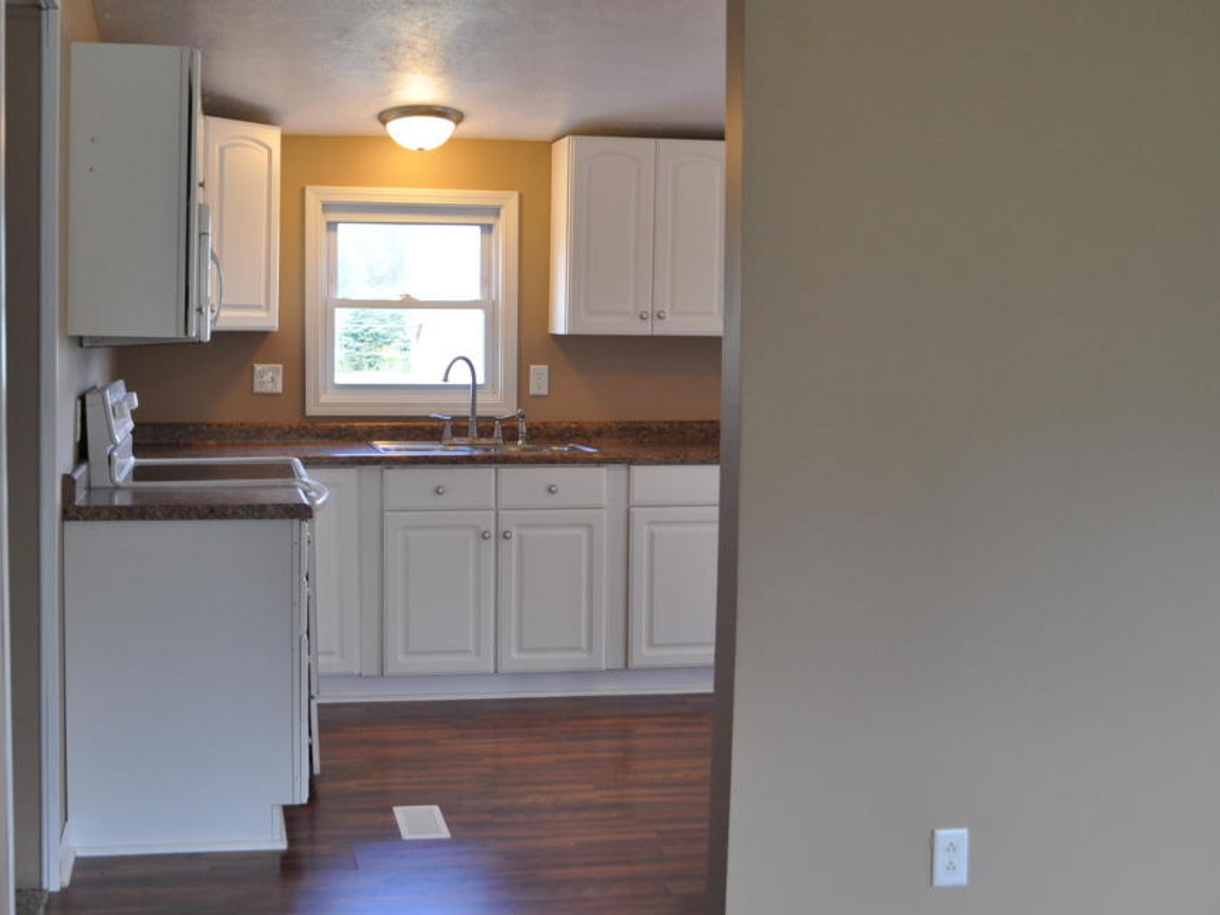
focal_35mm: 45
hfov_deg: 41.9
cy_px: 406
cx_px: 414
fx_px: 1573
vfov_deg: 32.4
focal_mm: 23
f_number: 4.5
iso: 400
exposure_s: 1/80
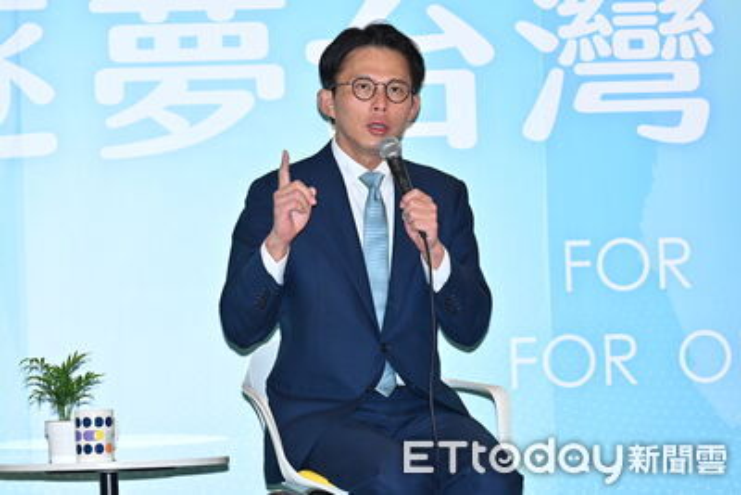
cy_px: 248
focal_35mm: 165
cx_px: 370
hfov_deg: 12.4
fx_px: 3397
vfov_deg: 8.3
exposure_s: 1/200
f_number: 5
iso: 800
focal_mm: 165
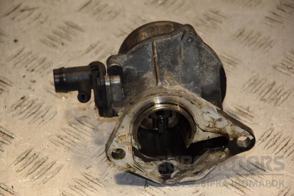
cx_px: 147
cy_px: 98
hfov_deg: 13.0
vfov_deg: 8.7
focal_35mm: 158
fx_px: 1286
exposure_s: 1/200
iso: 800
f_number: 5.6
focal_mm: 105
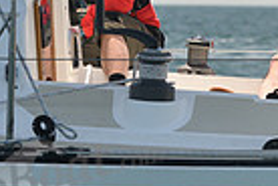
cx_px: 270
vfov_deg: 3.3
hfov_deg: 4.9
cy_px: 50
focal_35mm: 420
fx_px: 3243
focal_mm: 100
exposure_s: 1/800
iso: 250
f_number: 4.5
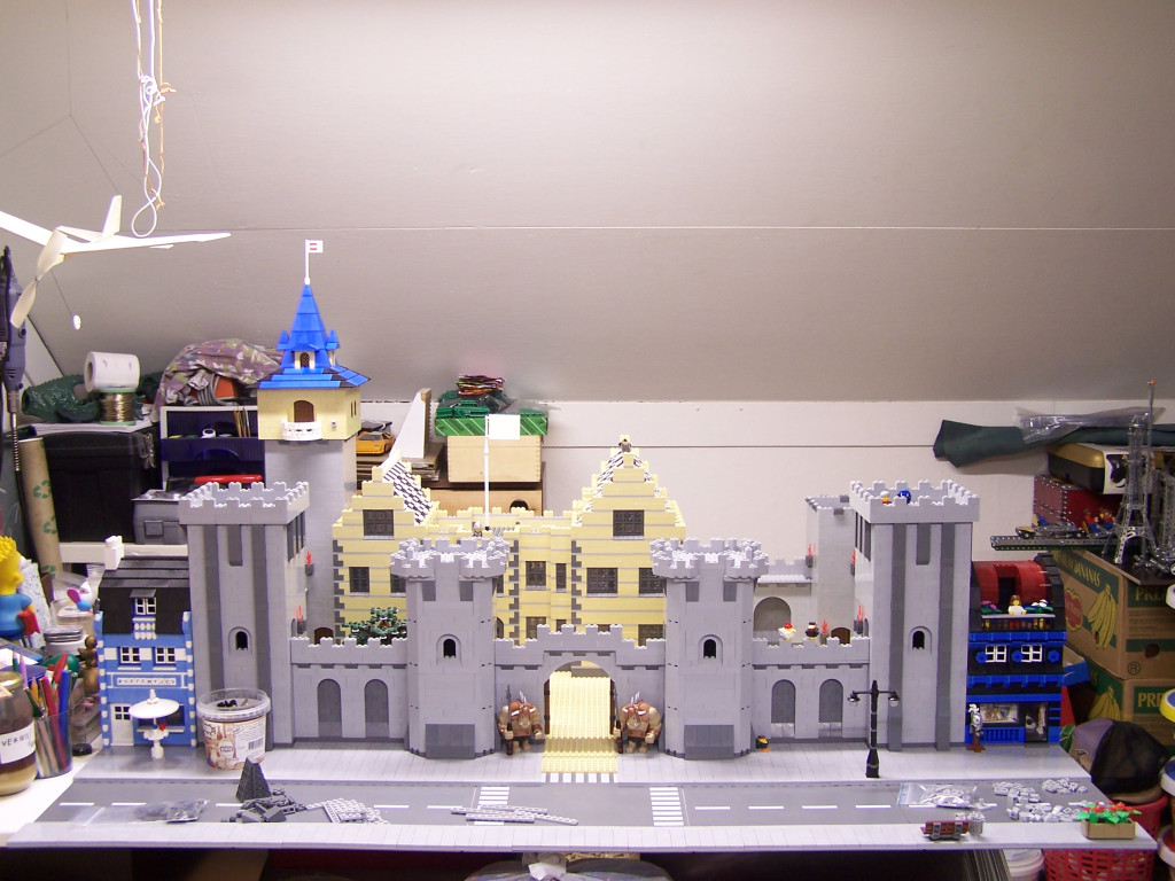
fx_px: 1358
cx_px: 588
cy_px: 440
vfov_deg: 36.0
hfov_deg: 46.8
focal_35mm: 40
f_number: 2.8
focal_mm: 6.7
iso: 80
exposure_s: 1/4
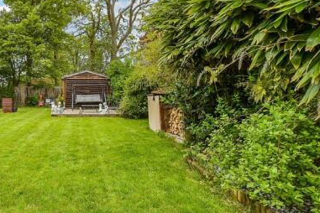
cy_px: 95
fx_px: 382
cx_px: 51
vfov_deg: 31.2
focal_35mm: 43
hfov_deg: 42.7
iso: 160
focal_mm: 17
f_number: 8
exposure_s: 1/125
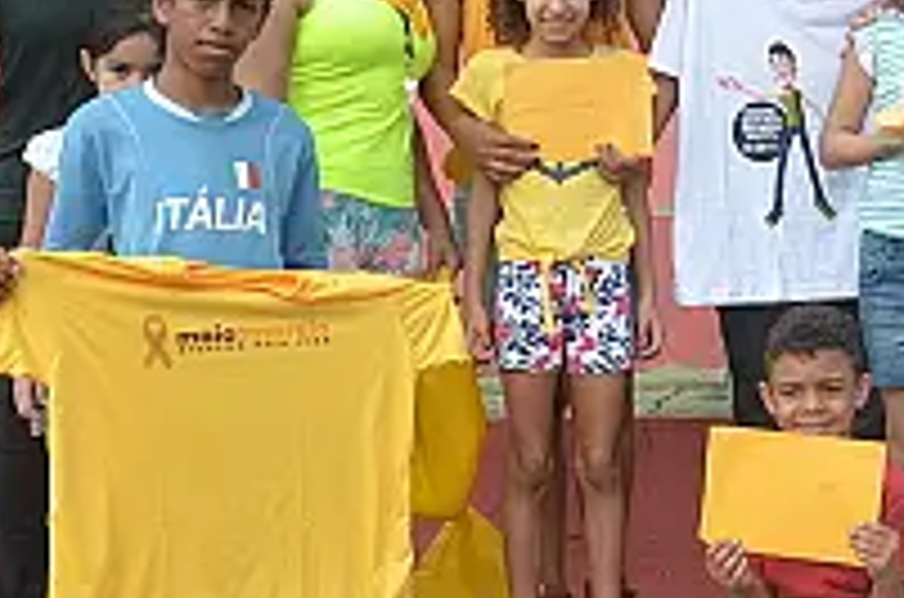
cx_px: 944
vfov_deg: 15.8
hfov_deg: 22.6
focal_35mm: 86
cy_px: 297
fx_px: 2154
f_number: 5.6
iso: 1600
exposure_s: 1/3200
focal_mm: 18
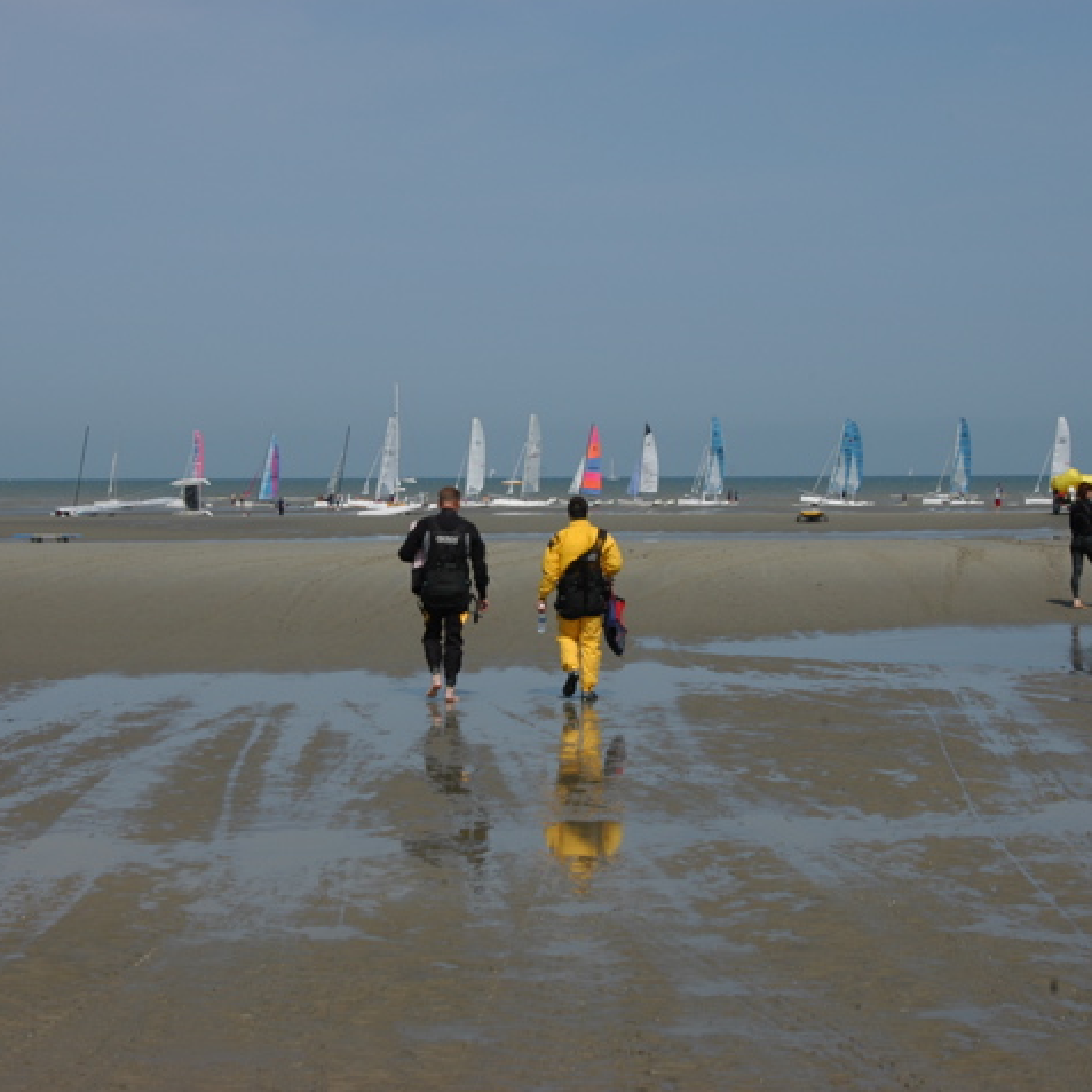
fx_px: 2748
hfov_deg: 22.5
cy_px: 545
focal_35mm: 77
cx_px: 516
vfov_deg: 22.5
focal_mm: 40
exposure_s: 1/400
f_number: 10
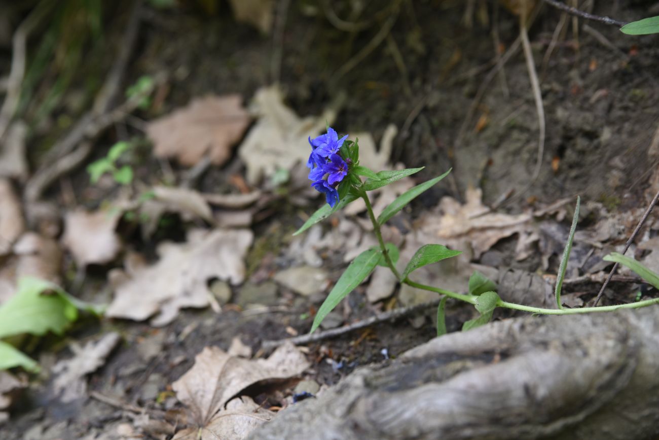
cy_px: 220
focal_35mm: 70
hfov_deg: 28.8
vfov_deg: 19.5
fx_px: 1281
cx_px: 330
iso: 500
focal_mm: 70
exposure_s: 1/125
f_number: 5
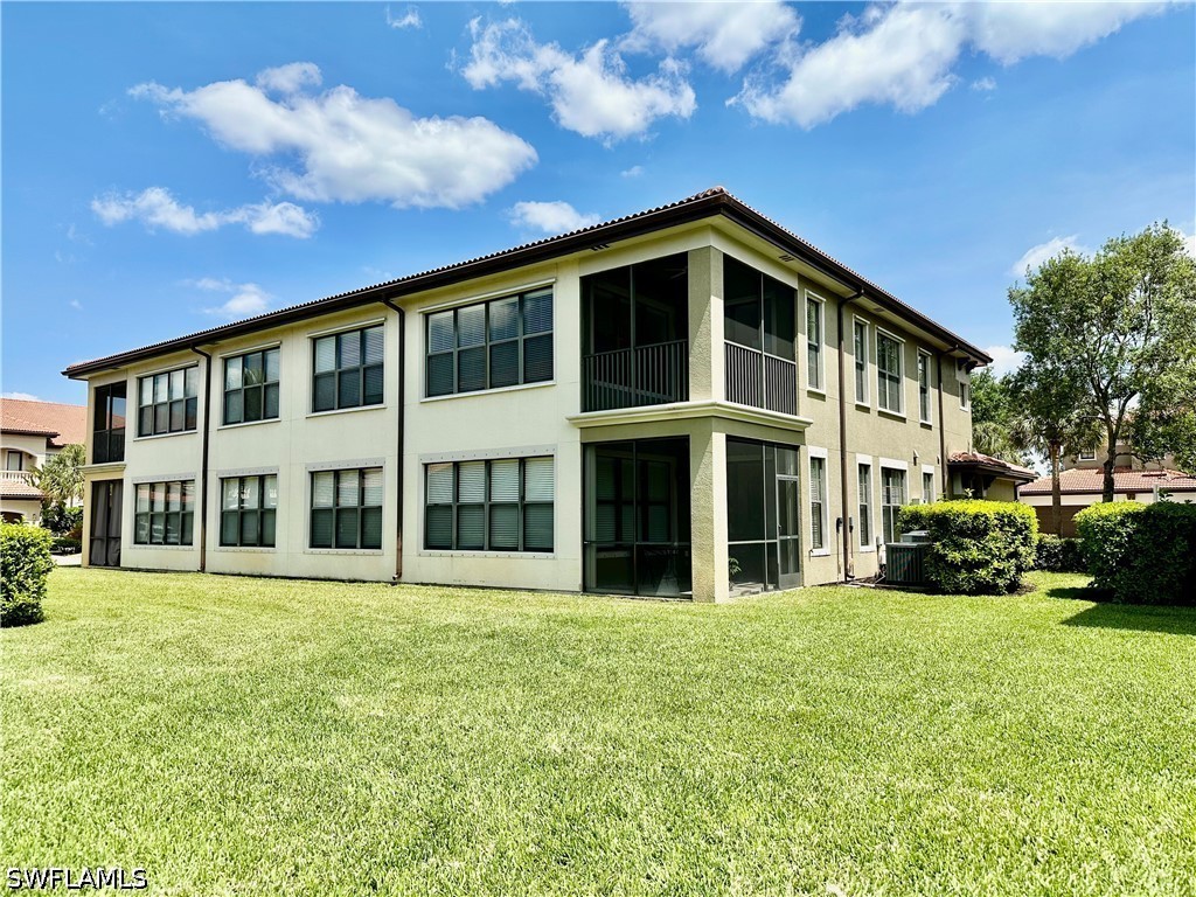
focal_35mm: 24
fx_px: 829
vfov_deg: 56.8
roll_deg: +0.5
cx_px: 598
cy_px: 448
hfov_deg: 71.6
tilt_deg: +4.6
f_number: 1.78
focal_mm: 6.86
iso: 80
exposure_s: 1/4545
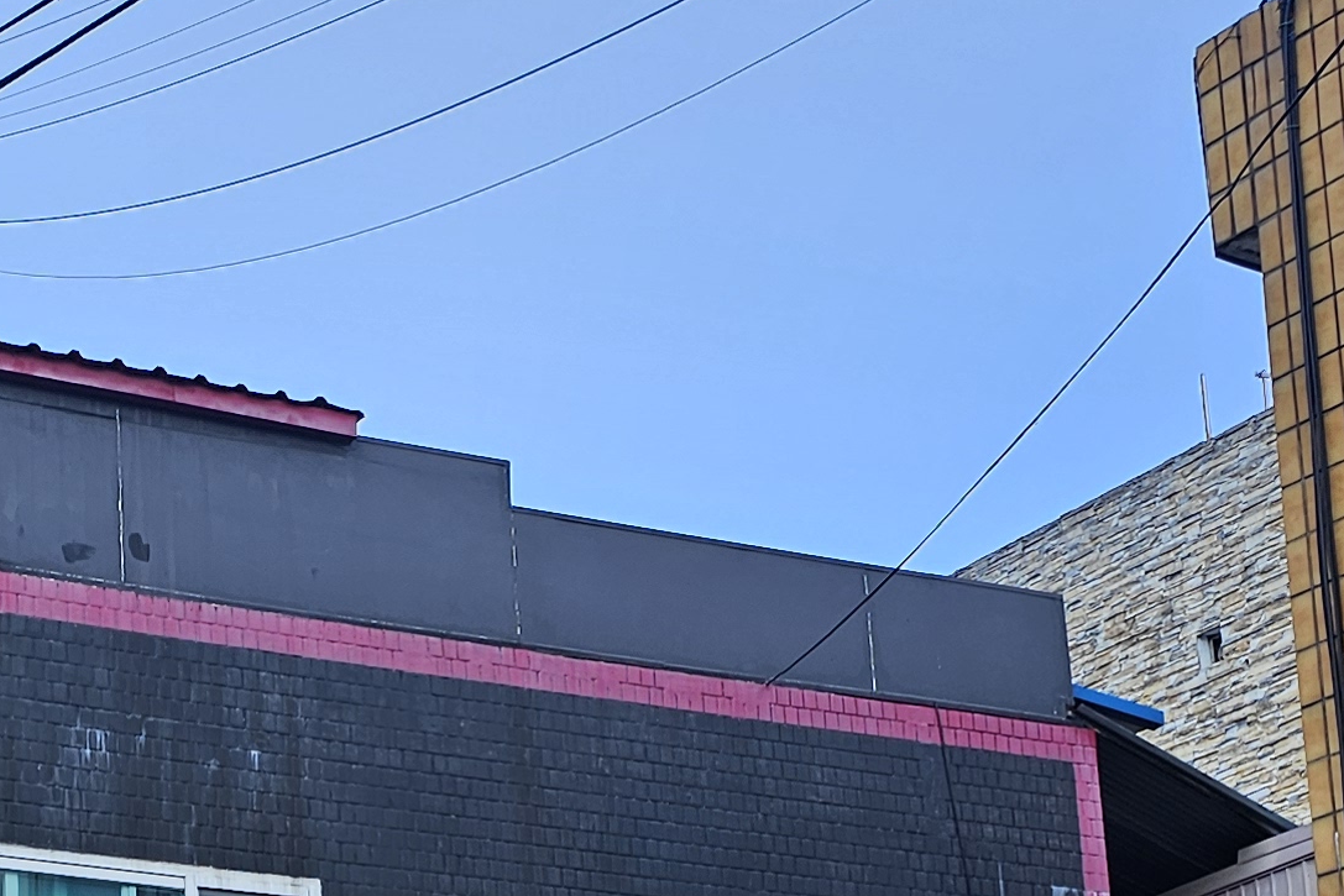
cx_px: 126
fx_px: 3286
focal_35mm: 88
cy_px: 1091
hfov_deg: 22.5
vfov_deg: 15.0
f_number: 1.7
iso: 10
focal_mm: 6.3
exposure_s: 1/143
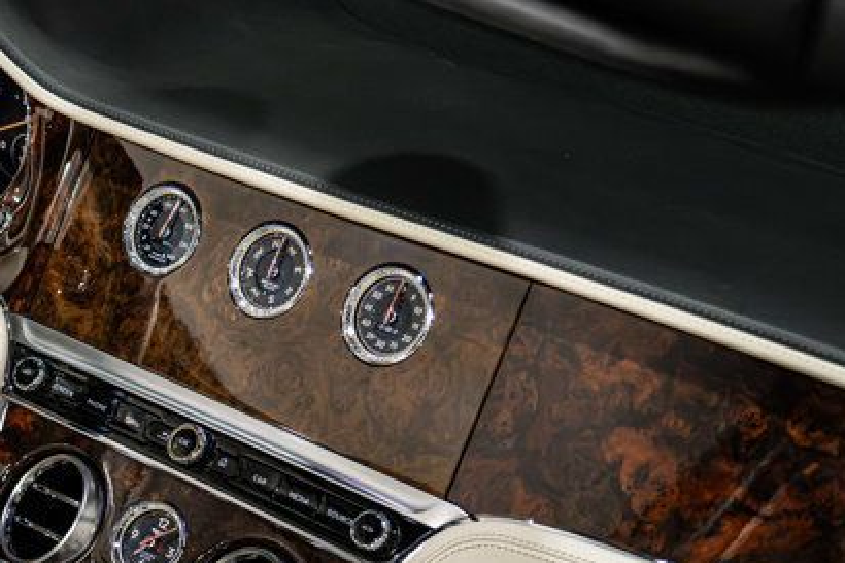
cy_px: 471
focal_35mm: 95
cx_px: -68
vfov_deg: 14.3
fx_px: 2229
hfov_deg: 20.5
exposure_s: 1/125
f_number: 4
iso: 1600
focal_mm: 38
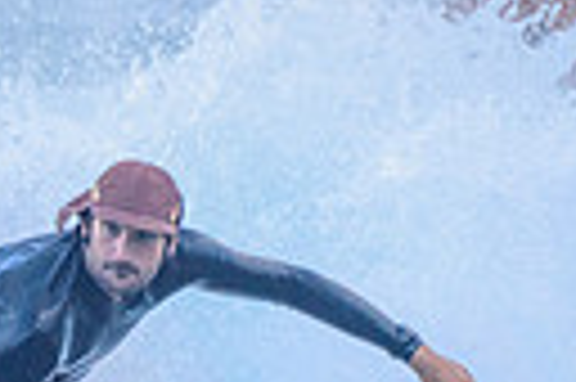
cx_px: -155
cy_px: 455
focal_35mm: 2778
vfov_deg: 0.5
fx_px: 44391
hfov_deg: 0.7
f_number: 5.6
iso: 640
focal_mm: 500
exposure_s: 1/2000
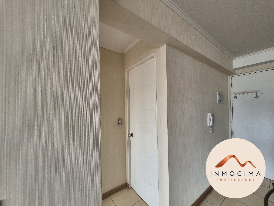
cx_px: 137
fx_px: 103
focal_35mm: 13
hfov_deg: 106.2
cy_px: 103
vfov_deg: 89.9
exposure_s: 1/50
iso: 64
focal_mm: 1.74
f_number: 2.2
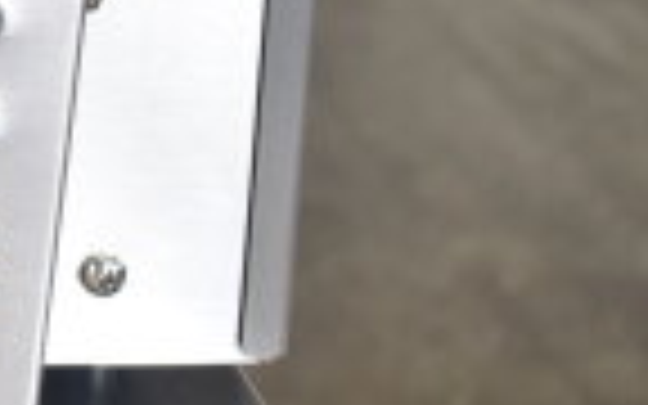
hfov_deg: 13.8
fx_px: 2296
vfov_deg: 9.9
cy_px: -119
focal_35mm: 130
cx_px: -630
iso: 200
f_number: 4.5
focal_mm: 20
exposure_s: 1/80
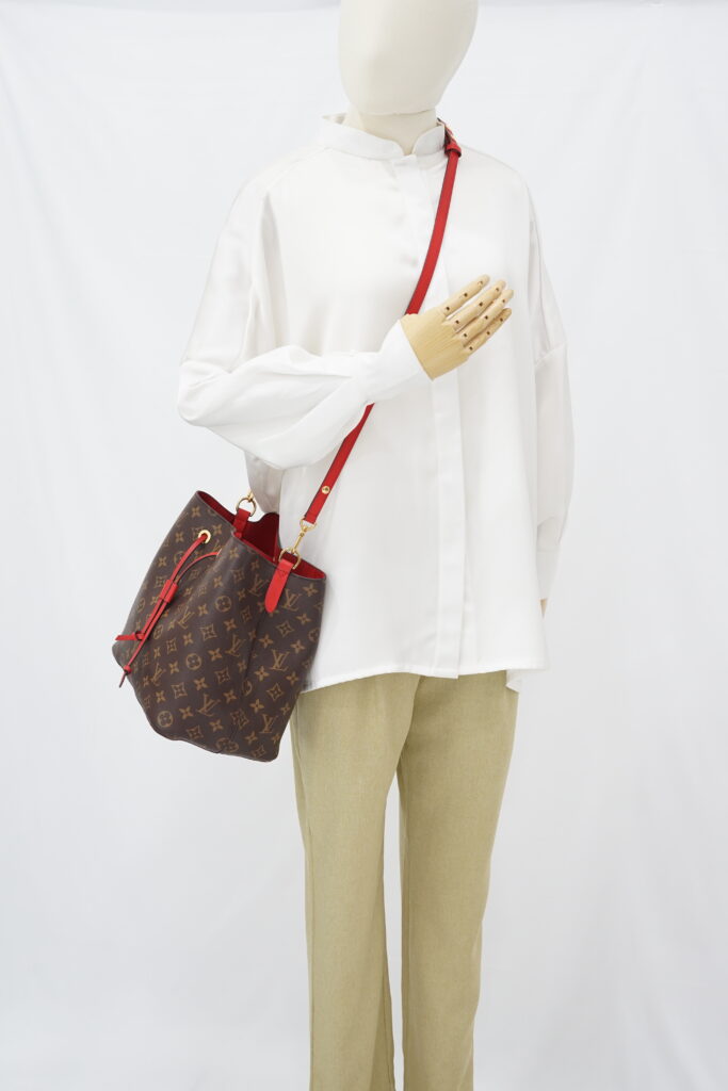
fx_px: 1516
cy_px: 546
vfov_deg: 39.6
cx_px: 364
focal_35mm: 50
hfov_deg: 27.0
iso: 640
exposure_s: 1/8
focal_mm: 50
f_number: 6.3
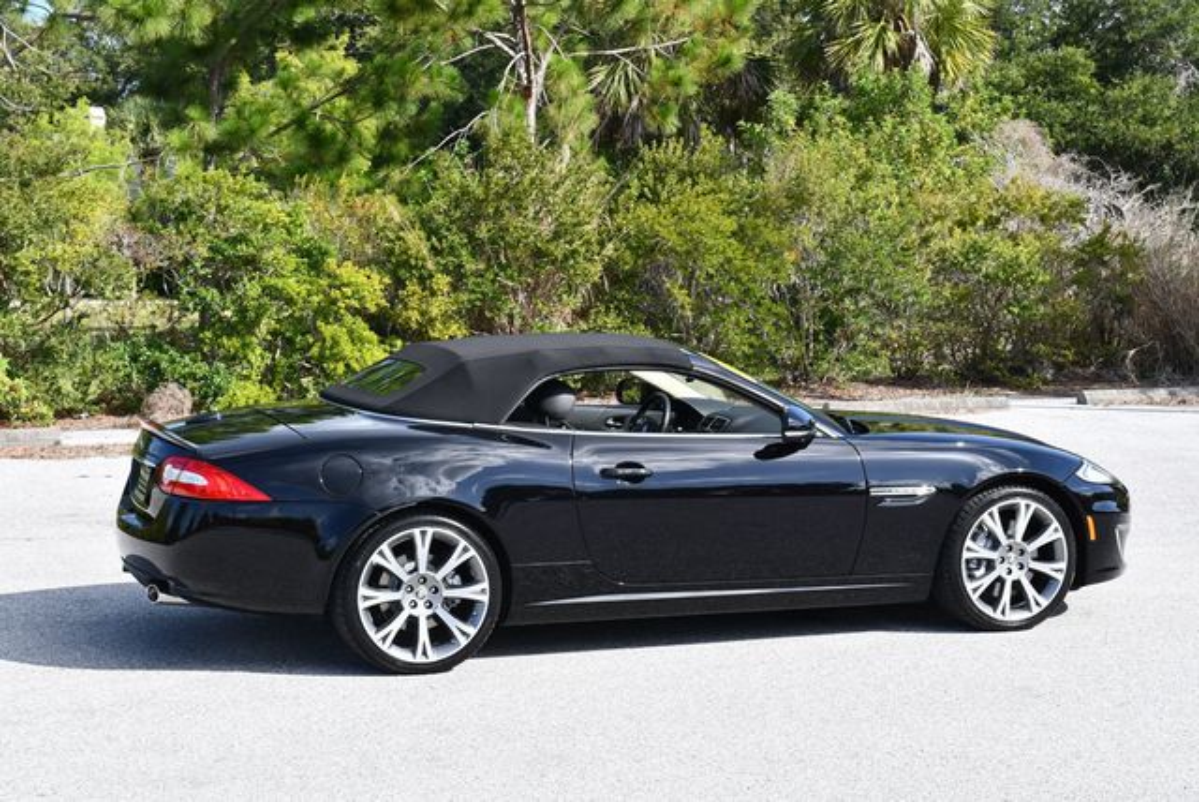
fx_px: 2133
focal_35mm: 64
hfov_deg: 31.4
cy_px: 401
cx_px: 600
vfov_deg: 21.3
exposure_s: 1/250
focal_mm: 32
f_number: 8
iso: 200
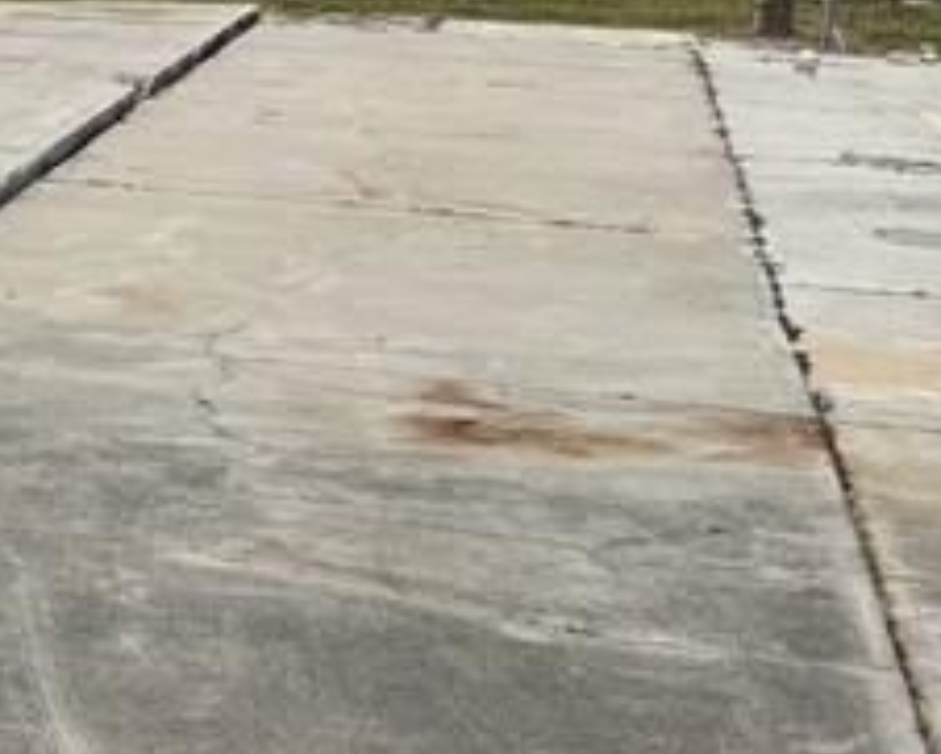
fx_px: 2953
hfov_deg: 16.3
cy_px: 467
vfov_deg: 14.5
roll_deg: -2.1
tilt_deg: -14.0
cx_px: -545
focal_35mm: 106
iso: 80
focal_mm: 6.76
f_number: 1.78
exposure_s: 1/11905
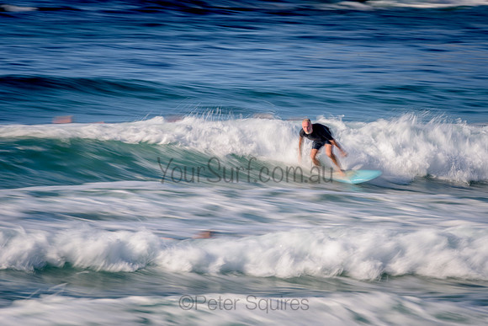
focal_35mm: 613
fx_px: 8311
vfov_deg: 2.2
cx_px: 299
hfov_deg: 3.4
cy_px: 126
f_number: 16
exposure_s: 1/13
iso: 31
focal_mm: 500
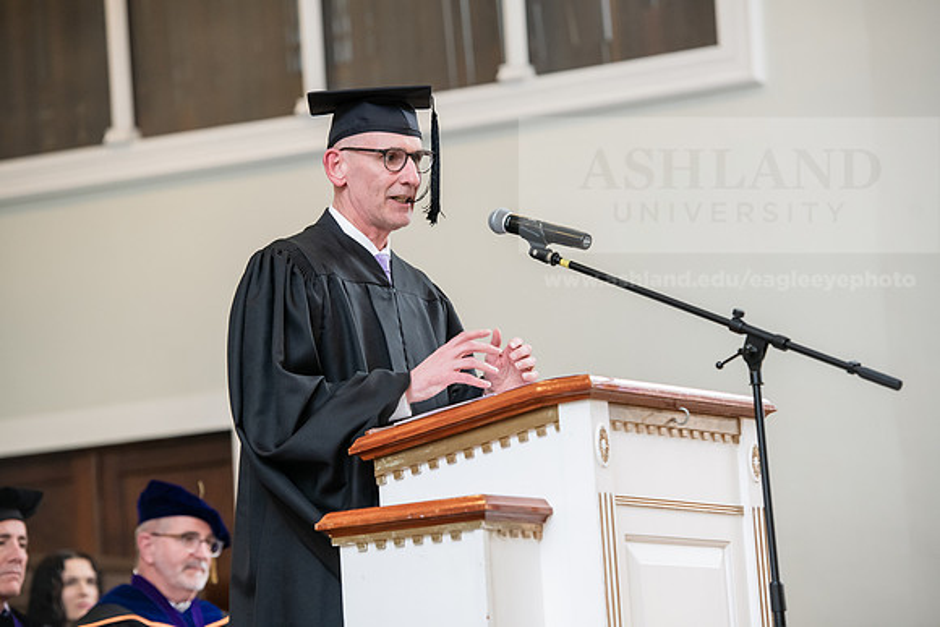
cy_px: 314
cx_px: 470
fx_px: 3526
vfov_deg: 10.2
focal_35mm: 135
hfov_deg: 15.2
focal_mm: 135
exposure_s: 1/200
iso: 1600
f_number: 4
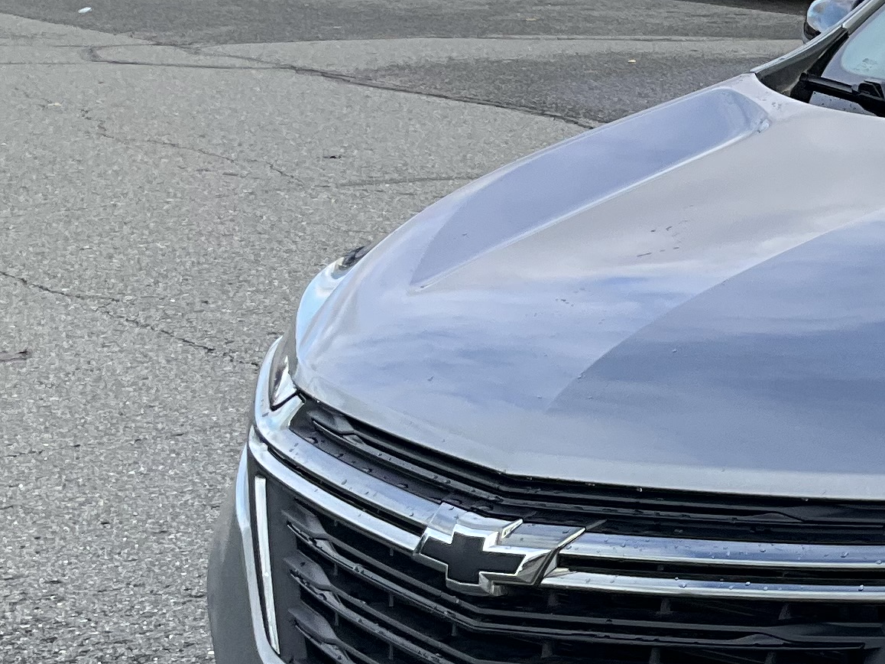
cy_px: 443
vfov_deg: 14.6
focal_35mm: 101
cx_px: 1388
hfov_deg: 17.2
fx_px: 2582
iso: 25
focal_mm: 3
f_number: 1.8
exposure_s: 1/545
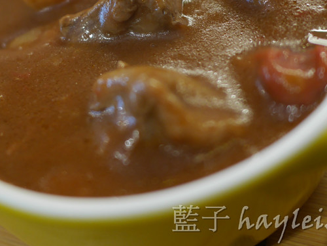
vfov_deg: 26.2
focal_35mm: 54
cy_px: 27
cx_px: 133
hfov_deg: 35.4
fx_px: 510
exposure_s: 1/60
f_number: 1.8
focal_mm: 15
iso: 640
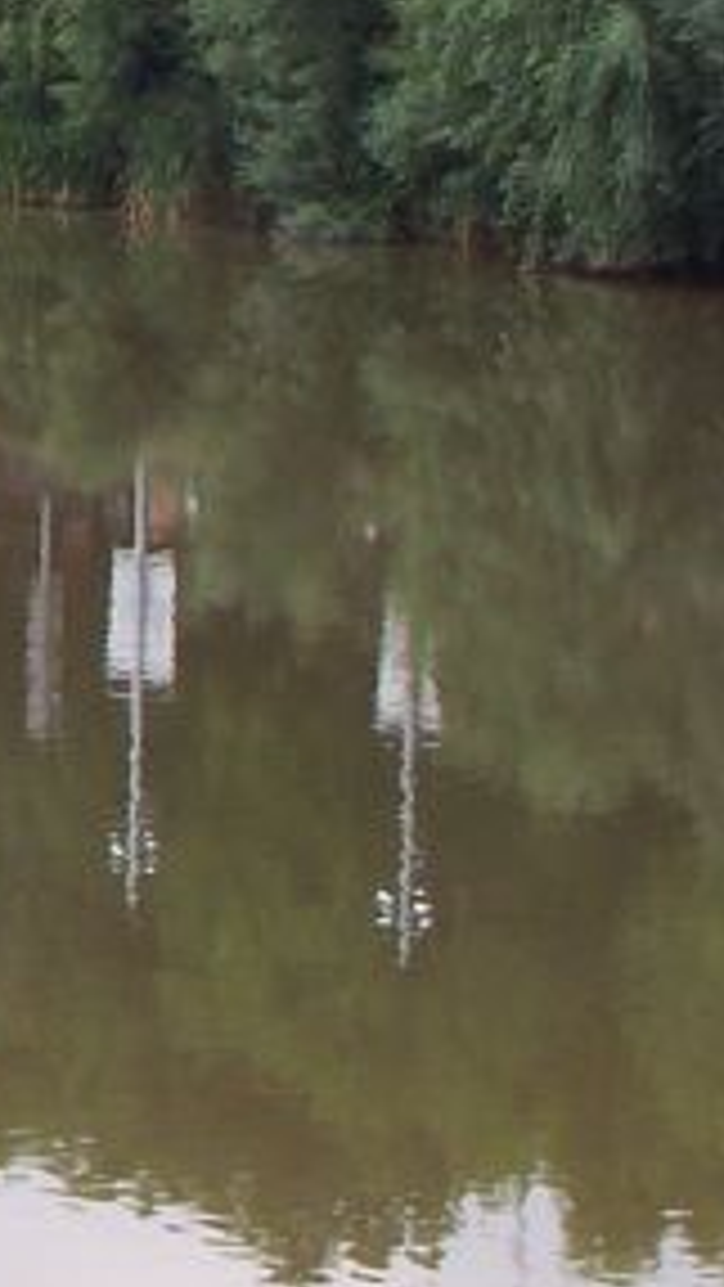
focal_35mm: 271
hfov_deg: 4.4
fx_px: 9244
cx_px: -998
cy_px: 27
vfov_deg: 7.9
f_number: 8
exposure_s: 1/125
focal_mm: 13.5
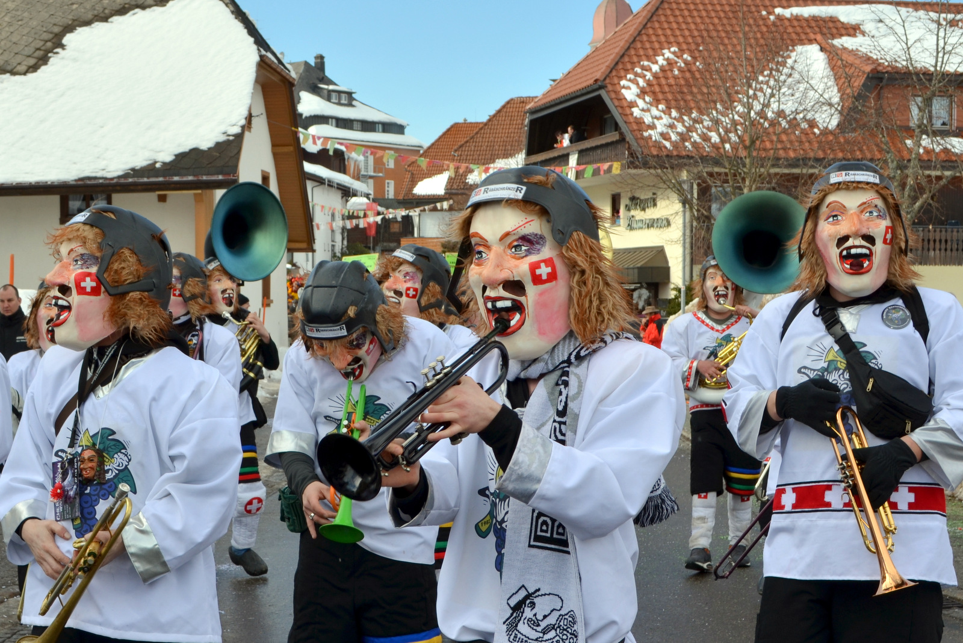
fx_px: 1204
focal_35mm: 45
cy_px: 322
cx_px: 482
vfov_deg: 29.9
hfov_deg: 43.6
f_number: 10
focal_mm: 30
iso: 100
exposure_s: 1/200
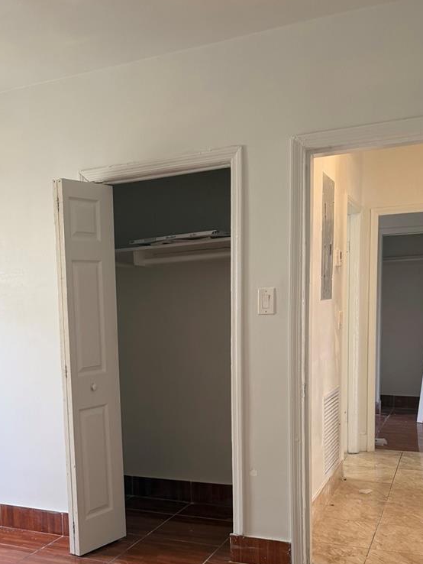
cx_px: 116
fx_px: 635
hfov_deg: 36.2
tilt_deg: -7.1
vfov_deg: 46.8
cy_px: 391
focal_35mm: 39
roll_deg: +1.8
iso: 200
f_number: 1.78
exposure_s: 1/81
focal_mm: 6.76
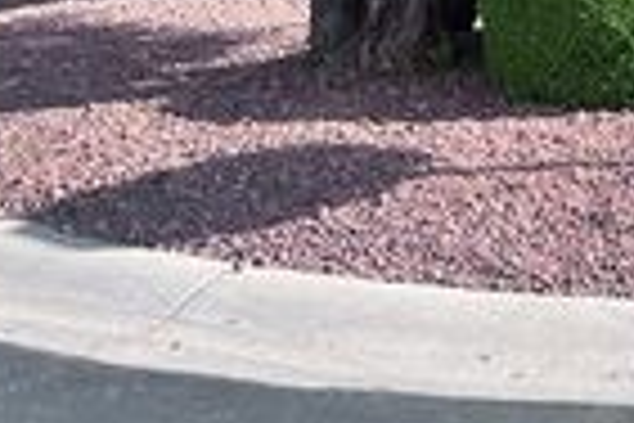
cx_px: 1057
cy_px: -349
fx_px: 1691
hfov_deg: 18.0
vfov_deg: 12.9
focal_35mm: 96
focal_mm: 5.7
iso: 50
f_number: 1.5
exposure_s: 1/2457
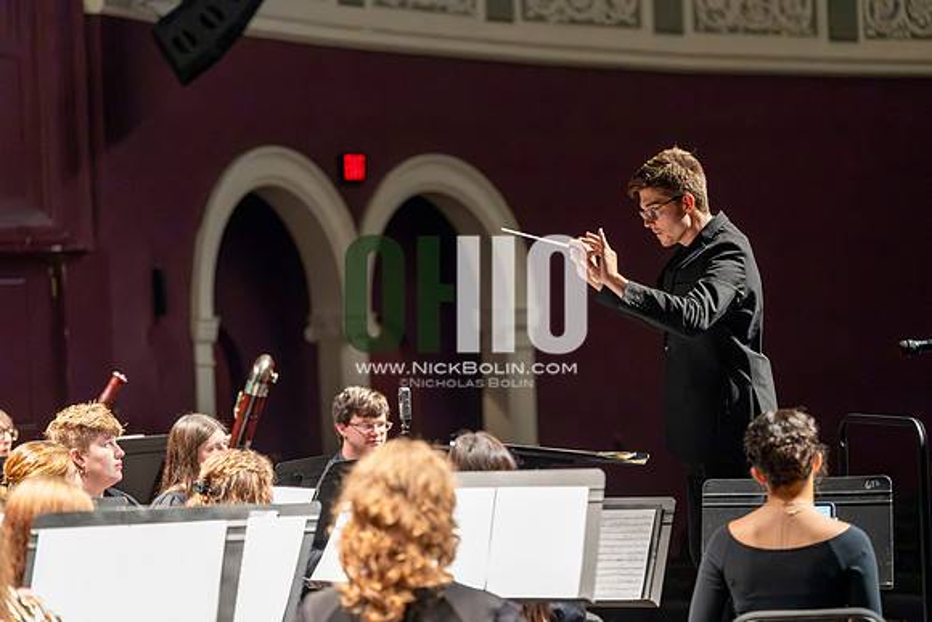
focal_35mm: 110
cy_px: 311
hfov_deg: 18.6
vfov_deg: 12.5
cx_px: 466
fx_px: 2848
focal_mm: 110
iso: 16000
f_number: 2.8
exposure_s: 1/640
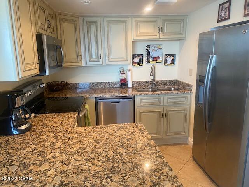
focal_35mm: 26
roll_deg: +0.5
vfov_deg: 53.1
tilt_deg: -12.0
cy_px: 94
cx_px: 124
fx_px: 187
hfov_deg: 67.3
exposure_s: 1/60
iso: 125
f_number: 1.8
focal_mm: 4.25
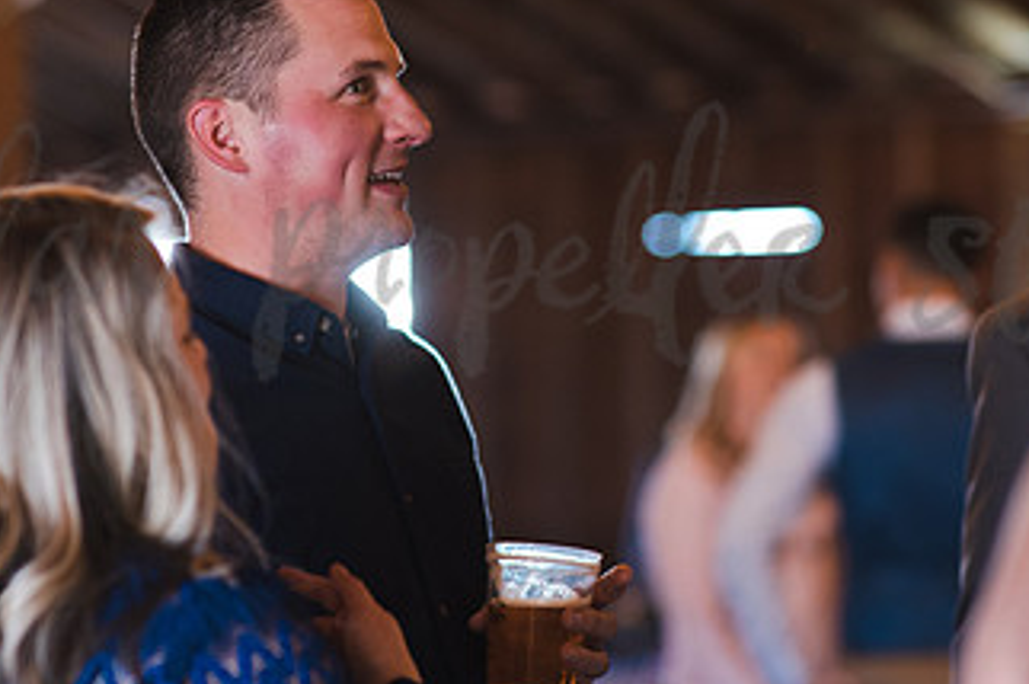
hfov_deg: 13.4
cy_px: 240
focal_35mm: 153
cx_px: 546
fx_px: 4369
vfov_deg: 8.9
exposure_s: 1/250
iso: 1600
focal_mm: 85
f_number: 2
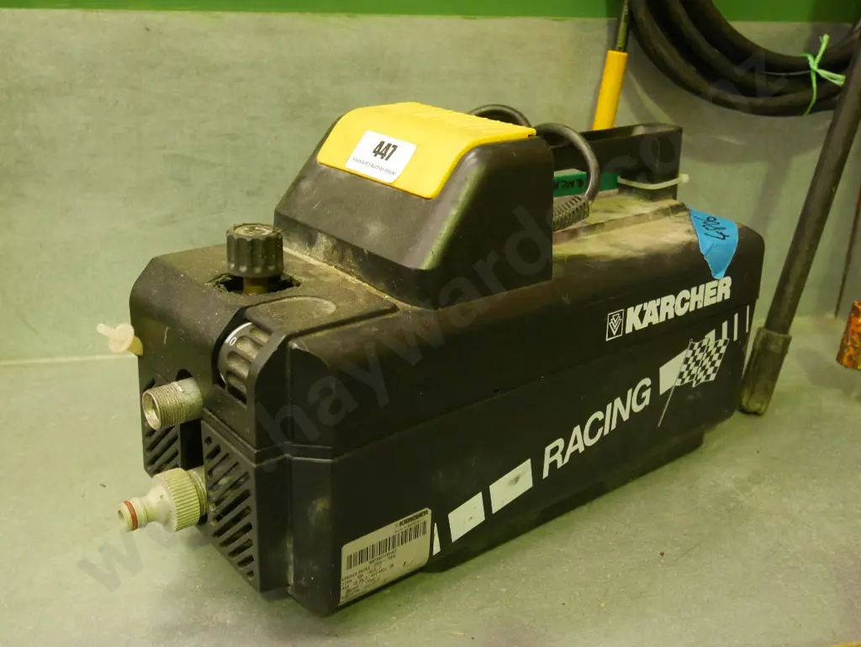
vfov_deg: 36.0
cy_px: 324
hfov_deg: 46.8
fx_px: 995
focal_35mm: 40
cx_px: 430
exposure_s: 1/60
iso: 3200
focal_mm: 20
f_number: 4.6
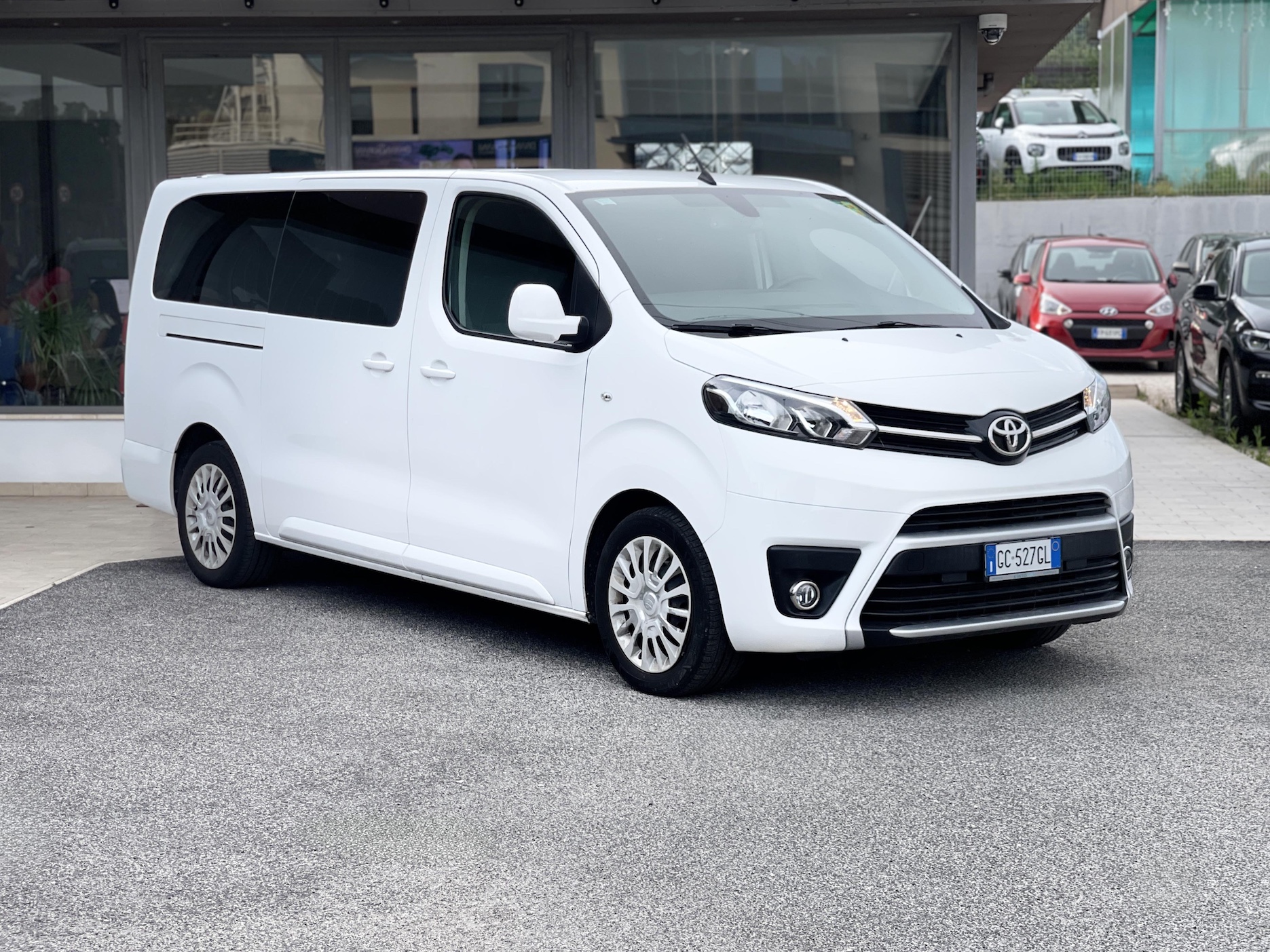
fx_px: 2348
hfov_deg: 30.3
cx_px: 635
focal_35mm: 64
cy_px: 476
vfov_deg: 22.9
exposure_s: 1/404
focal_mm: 7.5
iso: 32
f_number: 2.2
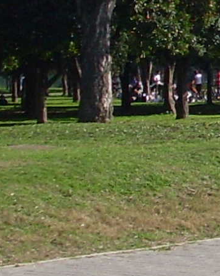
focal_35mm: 255
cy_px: -75
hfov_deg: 5.7
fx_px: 2078
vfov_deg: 7.5
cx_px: 619
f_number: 7.7
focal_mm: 6.3
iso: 80
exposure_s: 1/250
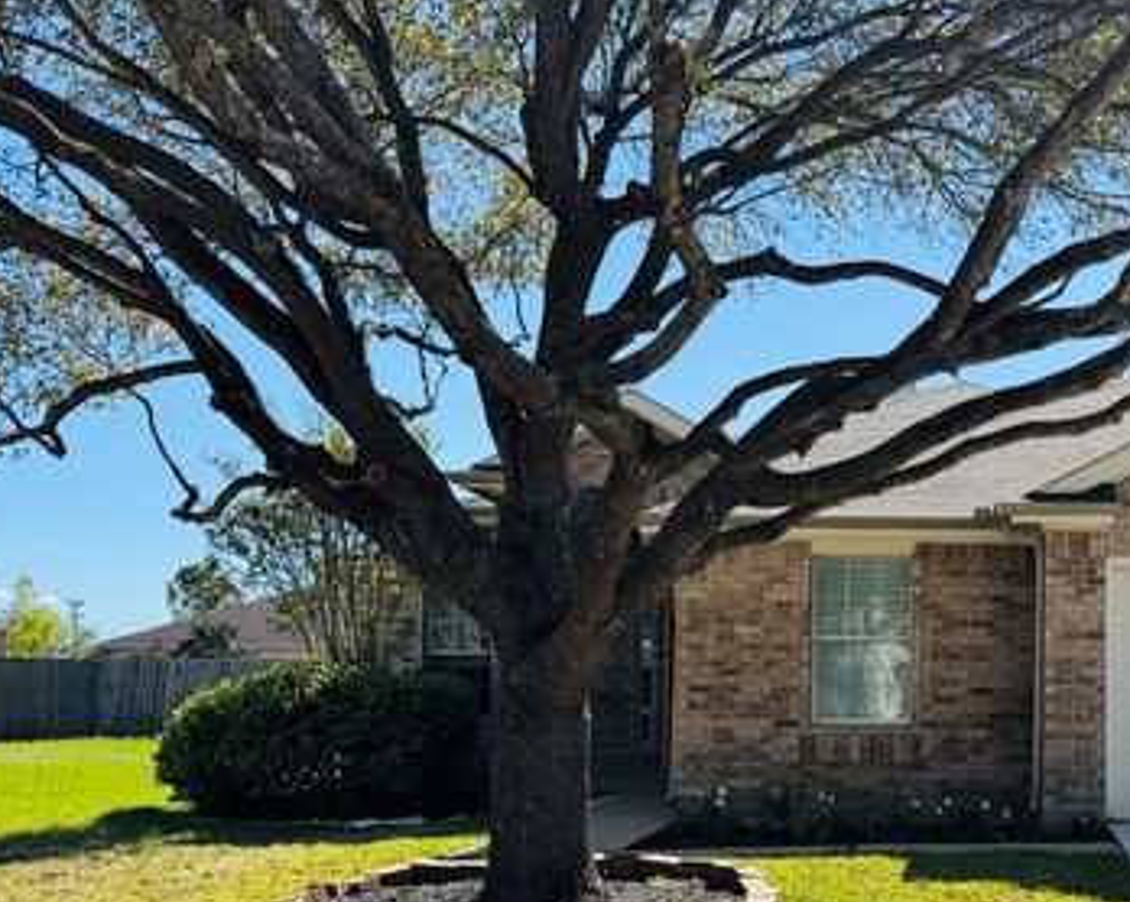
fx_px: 1337
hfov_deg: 43.5
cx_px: 919
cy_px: 657
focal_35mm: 40
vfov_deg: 36.6
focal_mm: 6.76
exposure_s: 1/3802
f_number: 1.78
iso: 80
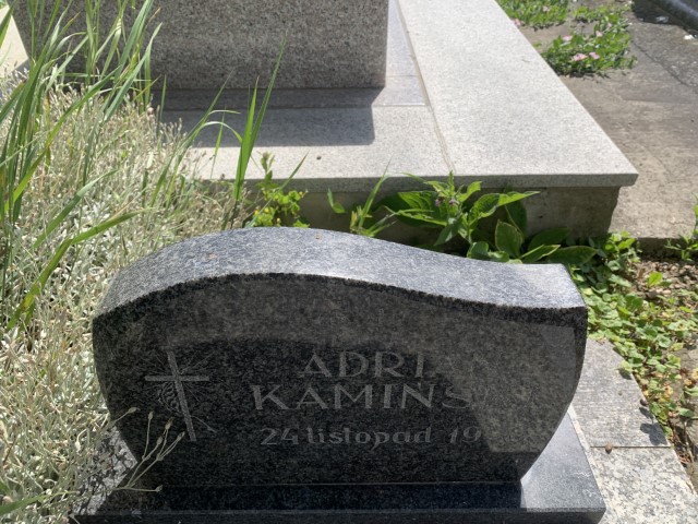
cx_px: 349
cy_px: 262
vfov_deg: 53.1
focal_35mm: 26
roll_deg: -0.6
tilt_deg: -39.1
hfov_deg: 67.3
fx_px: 524
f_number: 1.8
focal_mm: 4.25
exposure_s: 1/2208
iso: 25
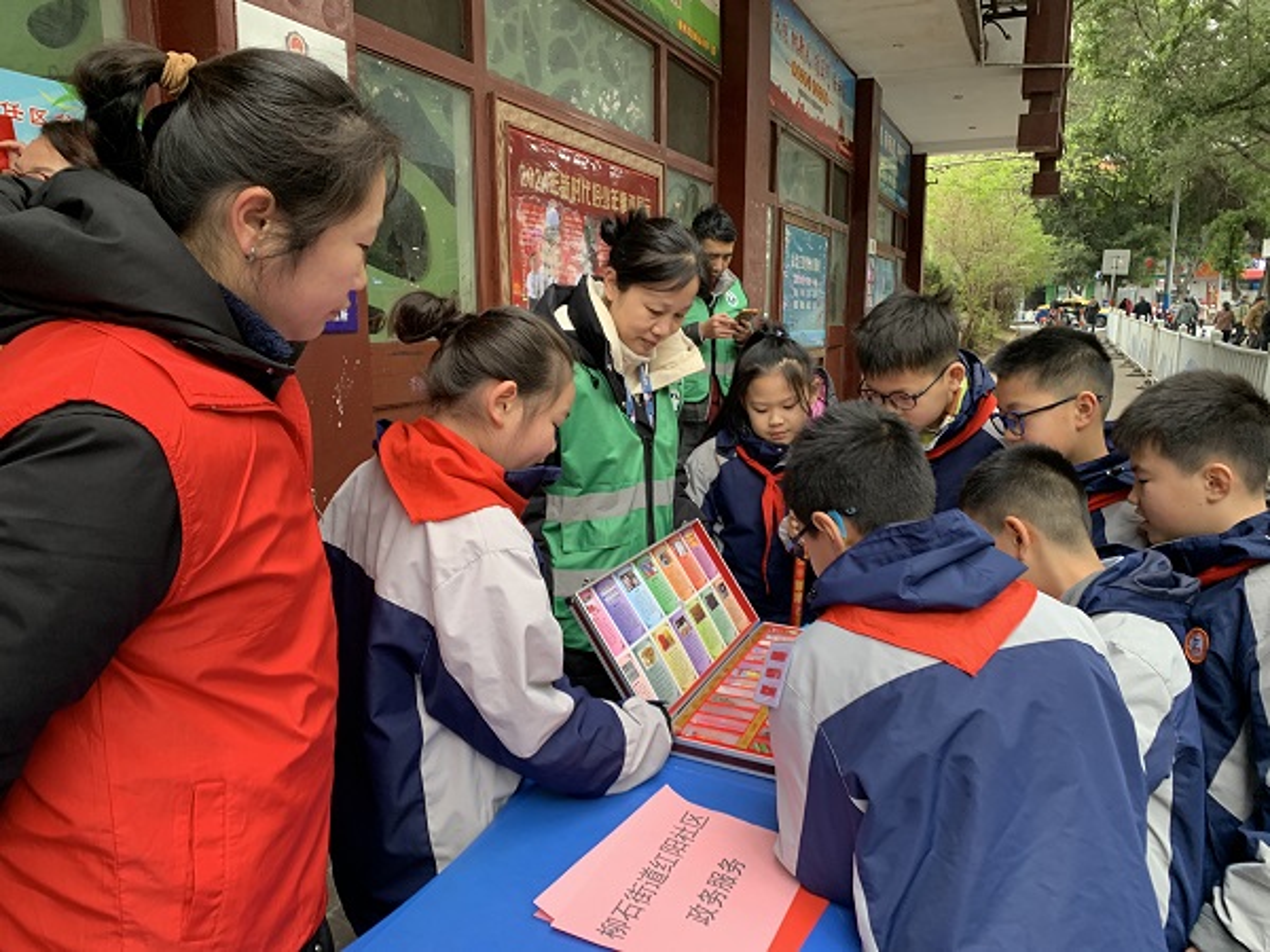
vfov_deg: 53.1
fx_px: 954
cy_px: 476
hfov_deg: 67.3
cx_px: 635
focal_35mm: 26
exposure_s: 1/112
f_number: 1.8
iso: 100
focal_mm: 4.25
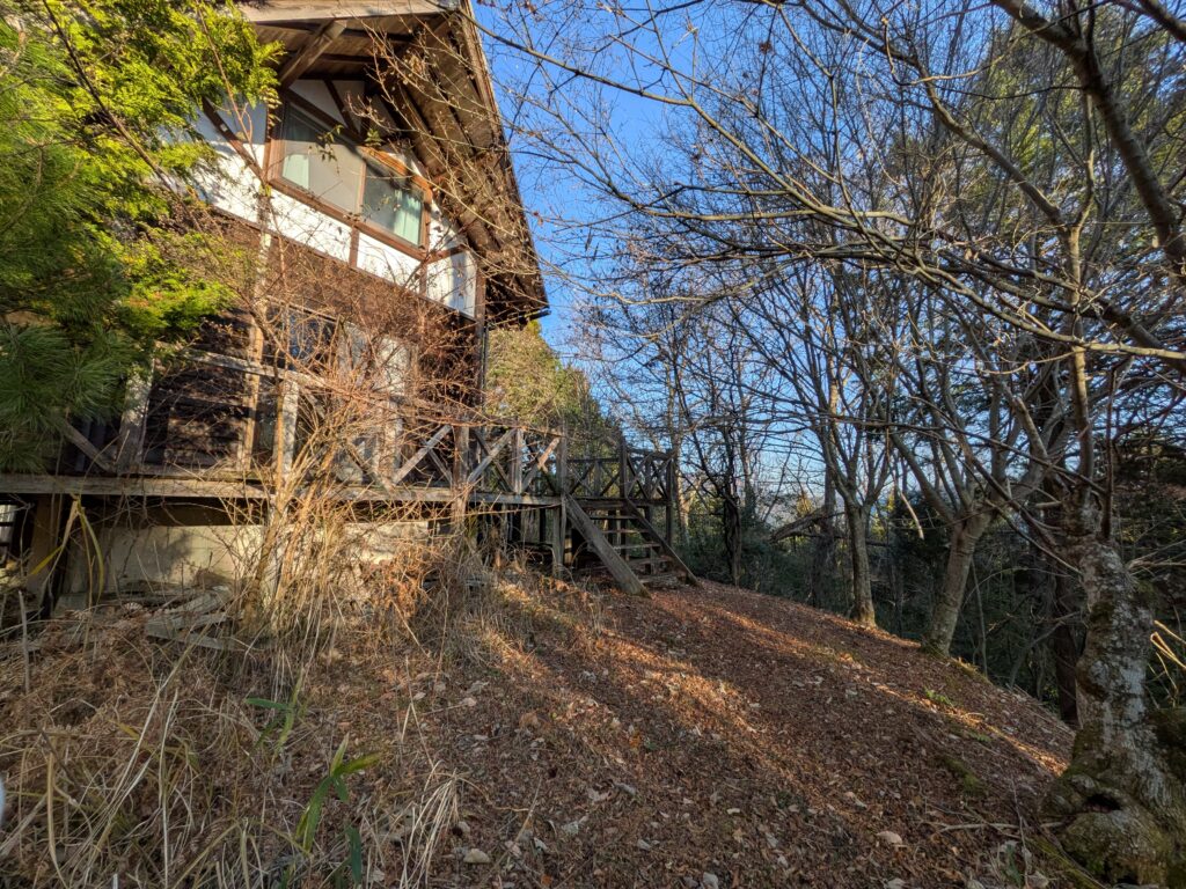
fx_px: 480
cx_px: 593
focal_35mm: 14
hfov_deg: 102.1
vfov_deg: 85.7
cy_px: 444
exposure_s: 1/830
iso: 50
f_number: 2.2
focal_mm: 1.83
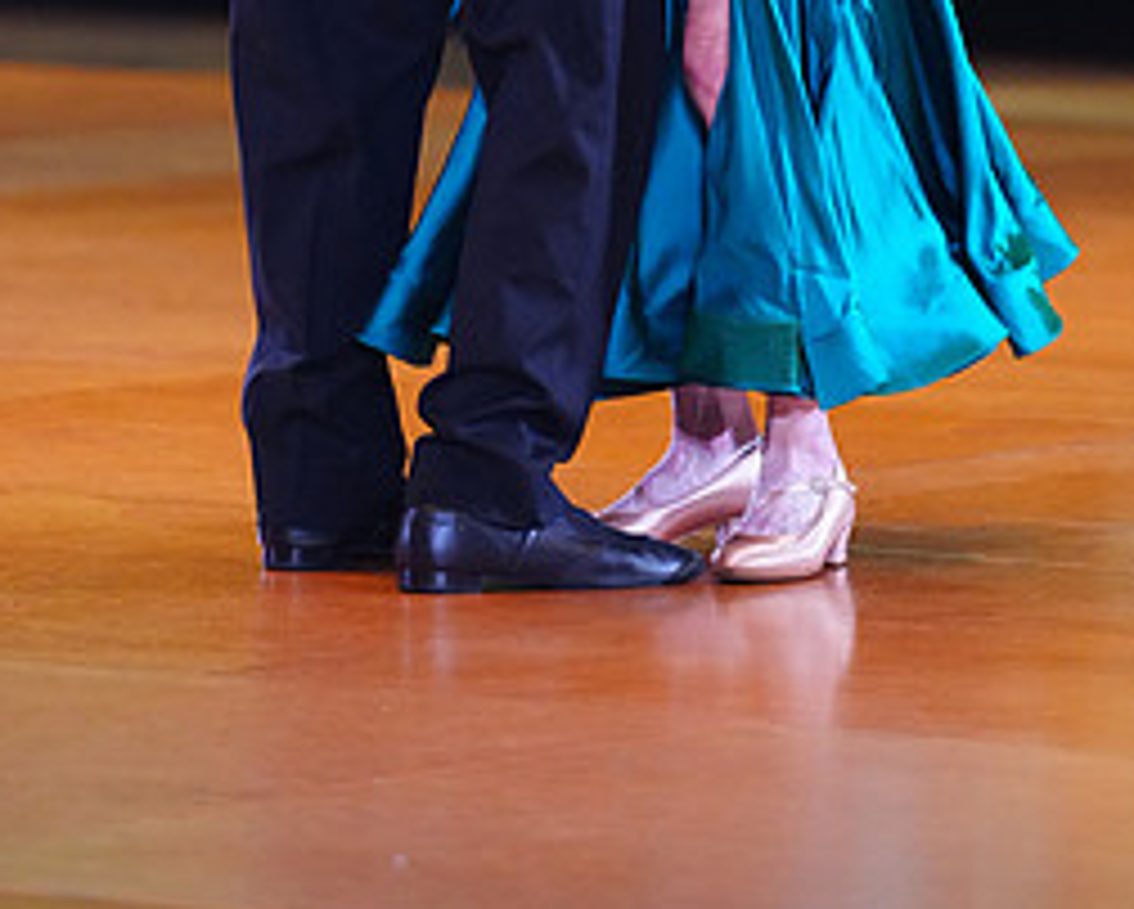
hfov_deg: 4.5
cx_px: 488
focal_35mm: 432
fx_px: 14510
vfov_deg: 3.6
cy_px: -288
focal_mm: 200
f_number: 2.8
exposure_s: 1/400
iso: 5000
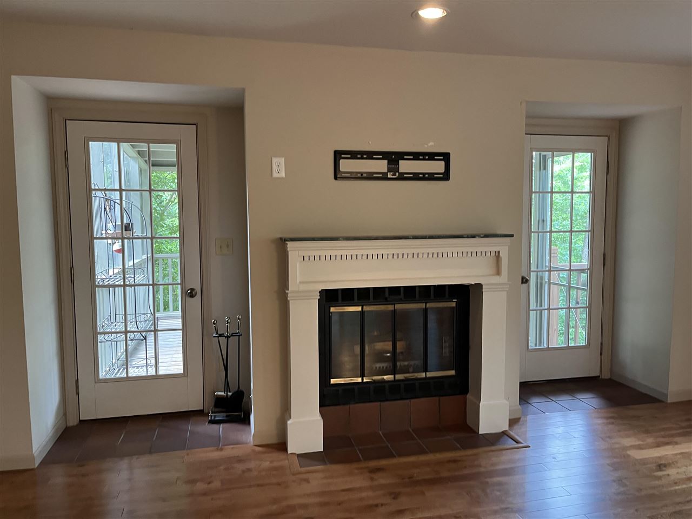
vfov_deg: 53.1
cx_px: 346
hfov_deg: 67.3
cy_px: 260
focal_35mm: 26
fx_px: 520
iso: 250
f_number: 1.6
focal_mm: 5.1
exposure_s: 1/60
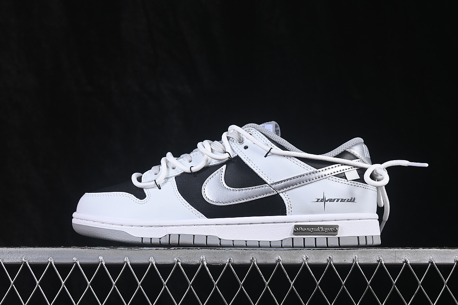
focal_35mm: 75
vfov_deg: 18.2
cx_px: 229
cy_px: 152
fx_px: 954
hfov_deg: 27.0
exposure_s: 1/80
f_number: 8
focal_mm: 50
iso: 160
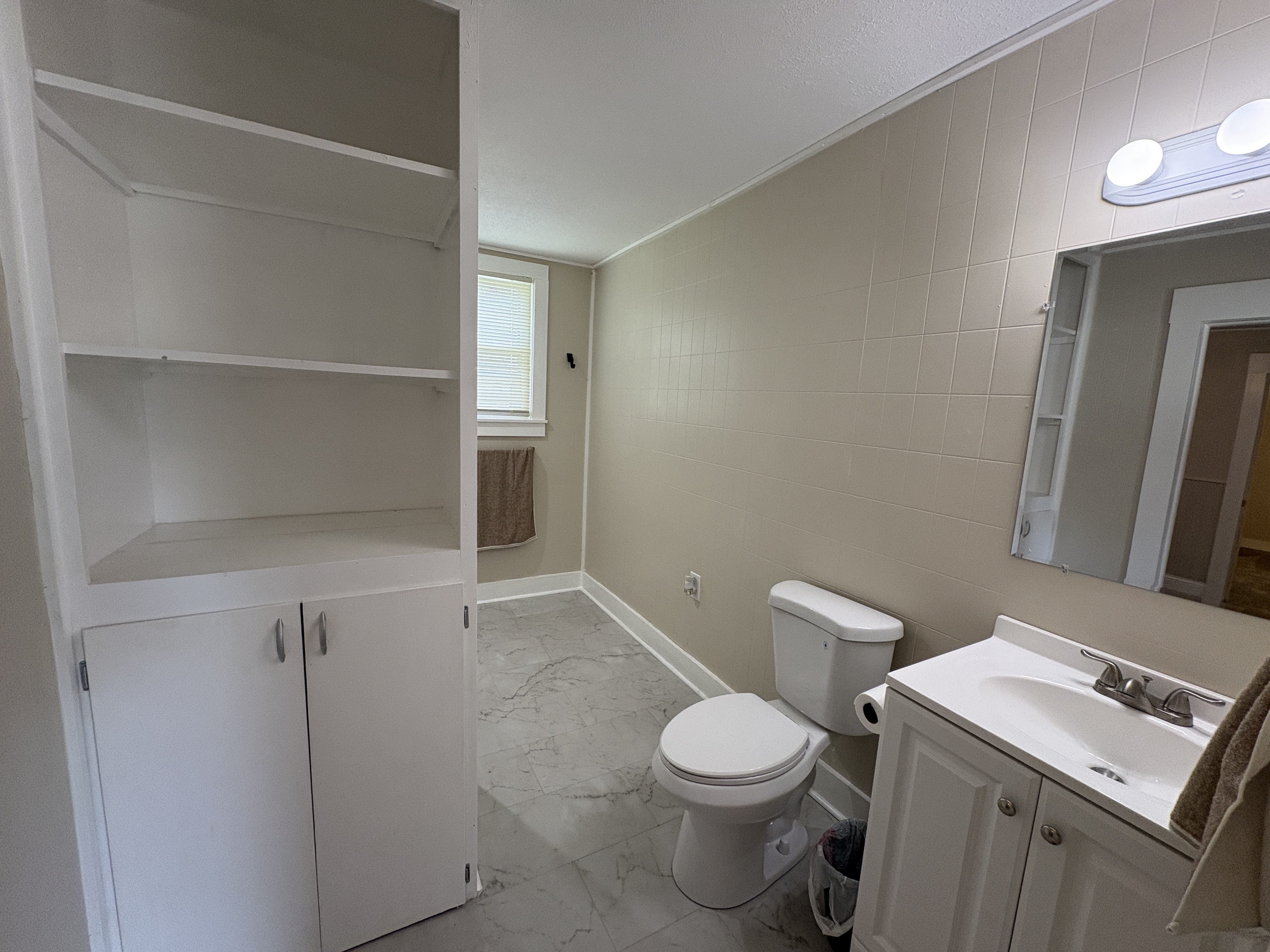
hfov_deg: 102.1
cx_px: 635
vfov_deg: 85.7
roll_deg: -2.7
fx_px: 514
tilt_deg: -8.8
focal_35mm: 14
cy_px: 476
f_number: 2.2
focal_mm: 2.22
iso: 200
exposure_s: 1/120
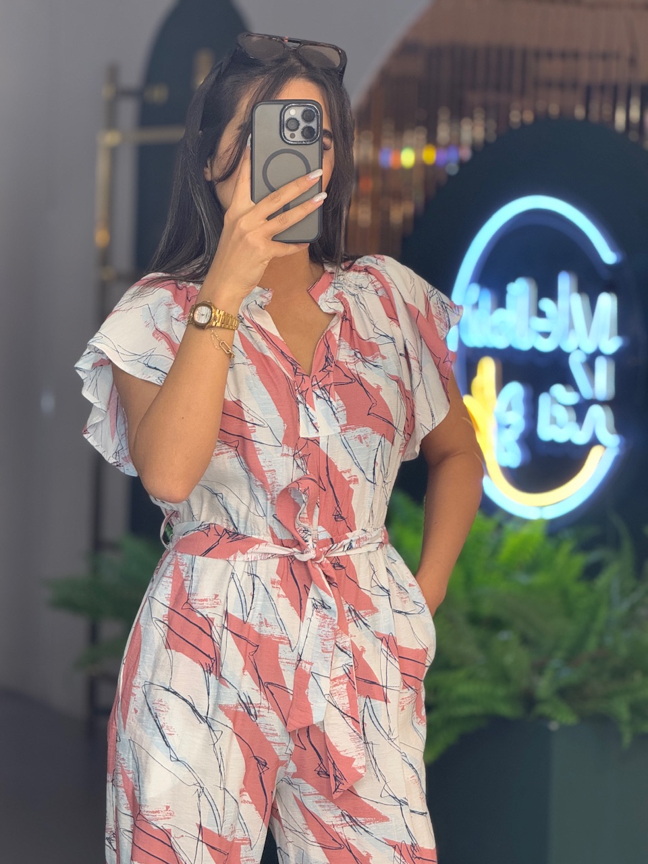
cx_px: 324
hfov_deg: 12.3
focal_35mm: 120
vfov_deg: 16.4
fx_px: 2995
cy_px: 432
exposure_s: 1/86
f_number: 2.8
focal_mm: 15.66
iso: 250
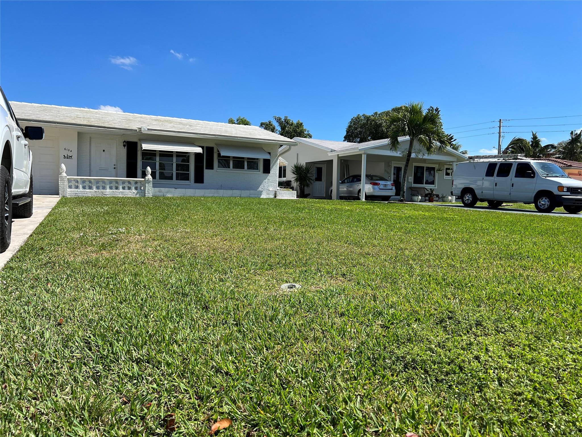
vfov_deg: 53.1
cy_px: 218
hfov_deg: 67.3
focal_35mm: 26
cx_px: 291
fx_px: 437
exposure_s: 1/4274
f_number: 1.5
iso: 50
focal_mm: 5.7
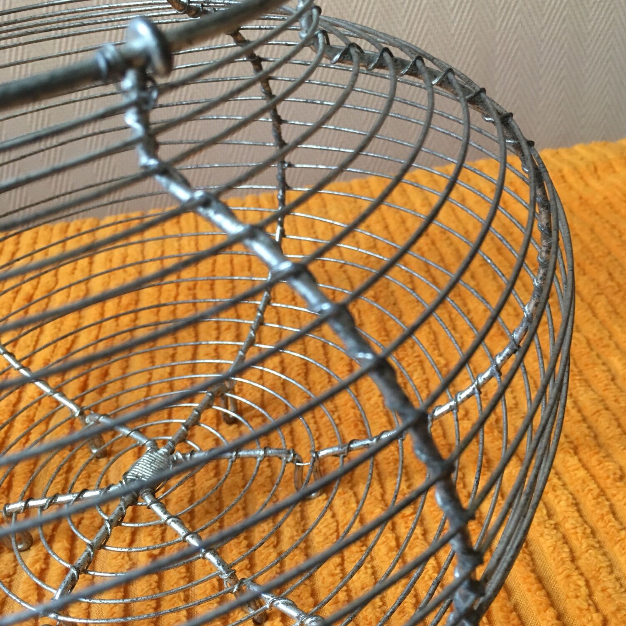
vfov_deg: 47.2
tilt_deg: -34.5
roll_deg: +10.5
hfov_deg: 47.2
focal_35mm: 35
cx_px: 313
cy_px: 328
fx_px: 716
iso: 125
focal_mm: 4.15
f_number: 2.2
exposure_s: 1/33
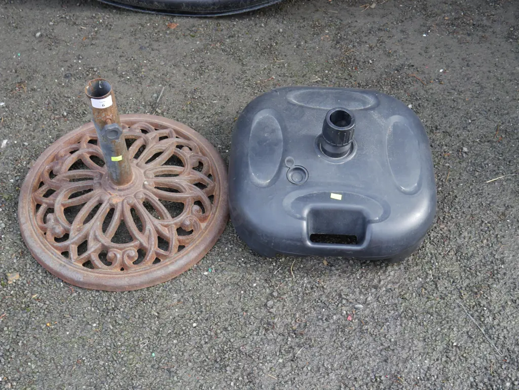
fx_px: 600
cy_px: 195
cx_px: 260
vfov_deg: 36.0
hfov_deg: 46.8
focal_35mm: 40
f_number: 5
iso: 200
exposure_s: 1/125
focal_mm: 20
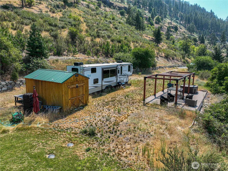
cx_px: 114
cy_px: 86
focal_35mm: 24
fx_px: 158
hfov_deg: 71.6
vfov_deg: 56.8
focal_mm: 12.29
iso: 130
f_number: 2.8
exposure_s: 1/1600
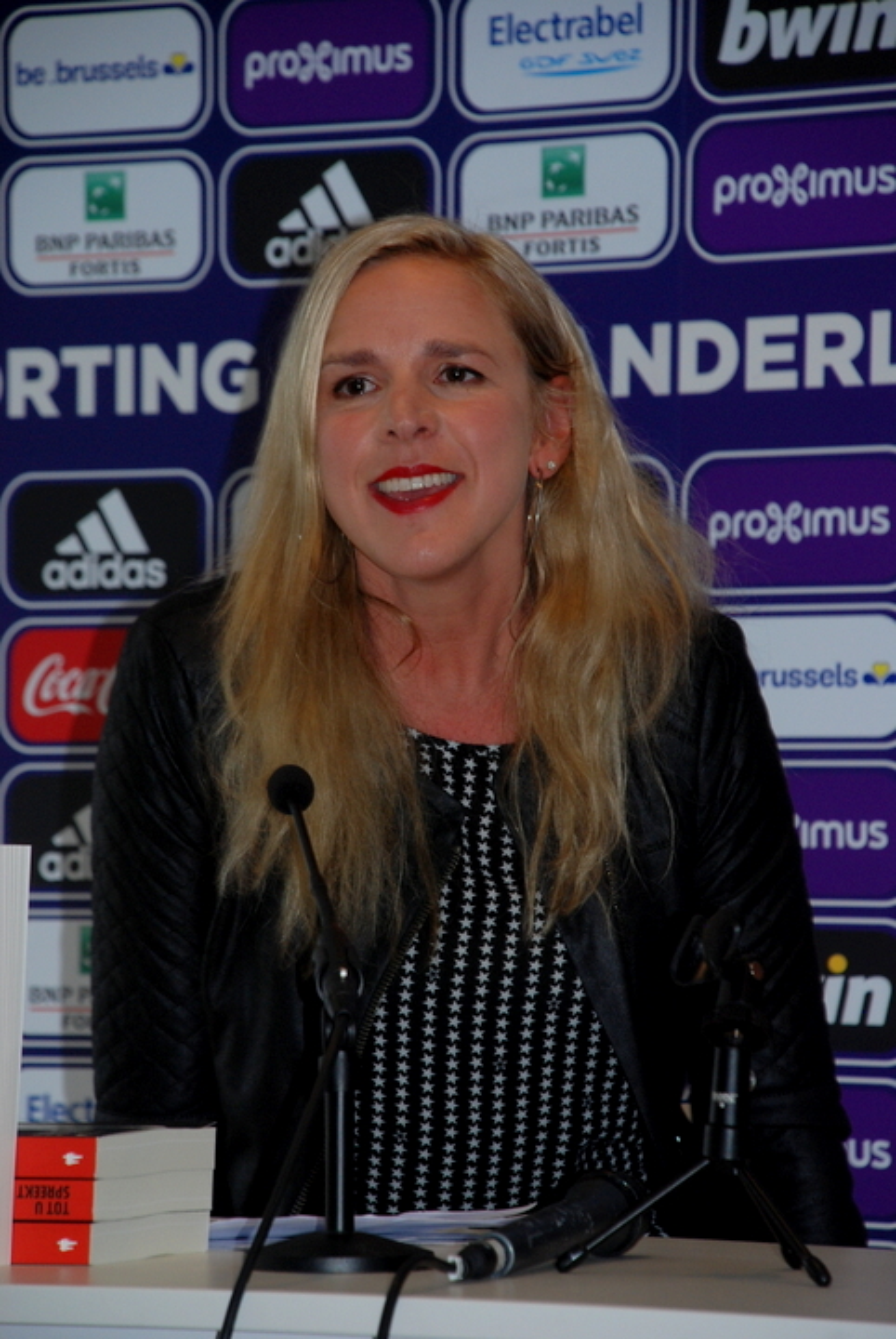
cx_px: 448
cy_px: 670
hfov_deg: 8.2
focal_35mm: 168
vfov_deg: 12.2
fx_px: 6254
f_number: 5.6
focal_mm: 112
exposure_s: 1/60
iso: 320
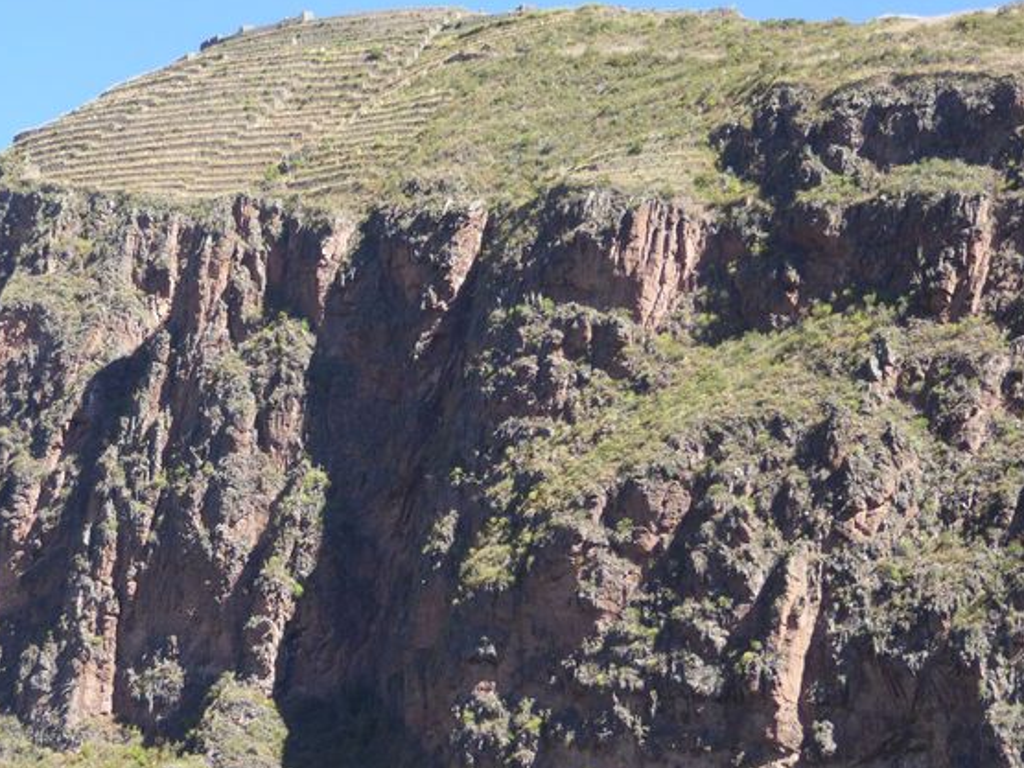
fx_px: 3195
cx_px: 302
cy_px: 481
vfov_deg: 13.7
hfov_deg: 18.1
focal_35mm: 108
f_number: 4.5
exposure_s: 1/125
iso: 80
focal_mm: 12.5
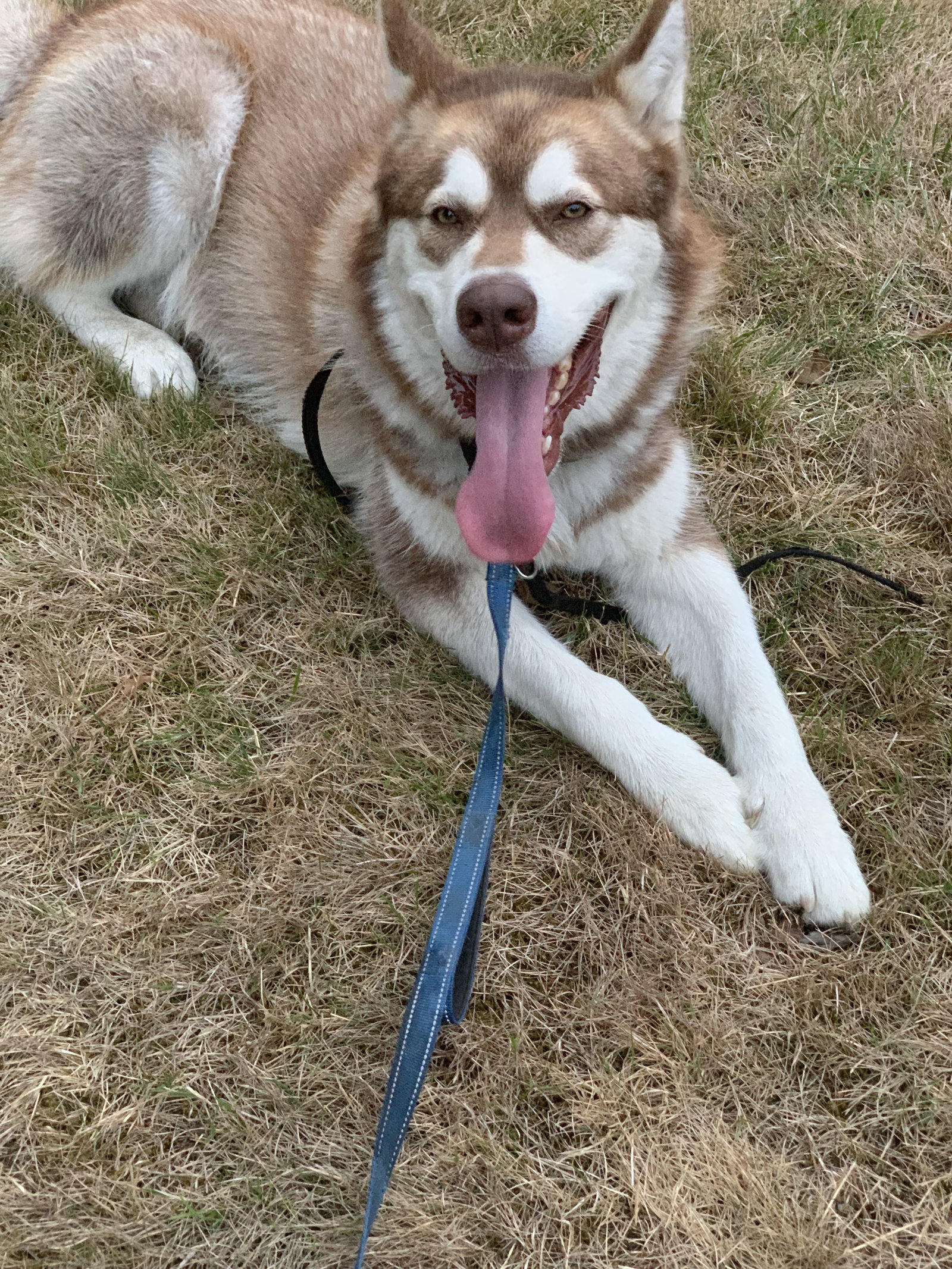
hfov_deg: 28.0
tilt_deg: -42.6
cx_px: 476
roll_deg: -3.9
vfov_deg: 36.8
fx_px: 1907
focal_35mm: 52
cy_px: 634
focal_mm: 6
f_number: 2.4
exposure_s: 1/41
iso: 500
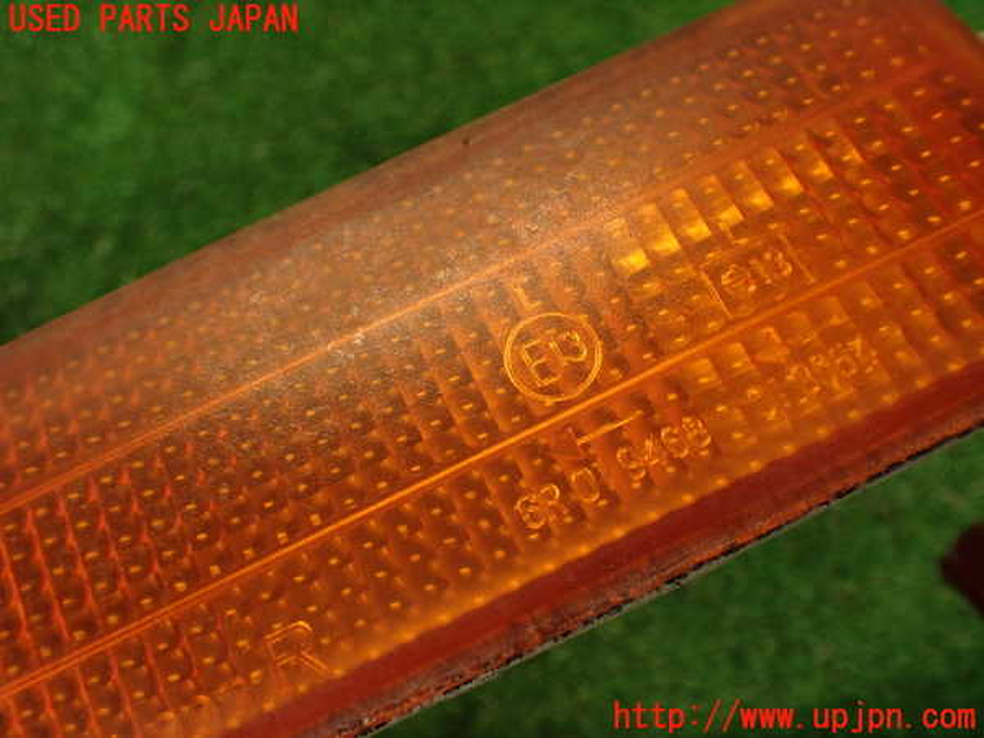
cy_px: 369
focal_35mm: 32
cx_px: 492
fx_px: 910
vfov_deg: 44.2
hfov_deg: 56.8
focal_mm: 5.79
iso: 200
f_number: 2.4
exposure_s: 1/60
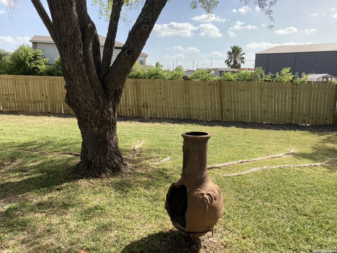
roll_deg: -1.4
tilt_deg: -8.2
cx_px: 168
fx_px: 273
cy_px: 126
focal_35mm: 28
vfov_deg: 49.7
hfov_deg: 63.4
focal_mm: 3.99
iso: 20
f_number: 1.8
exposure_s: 1/1066
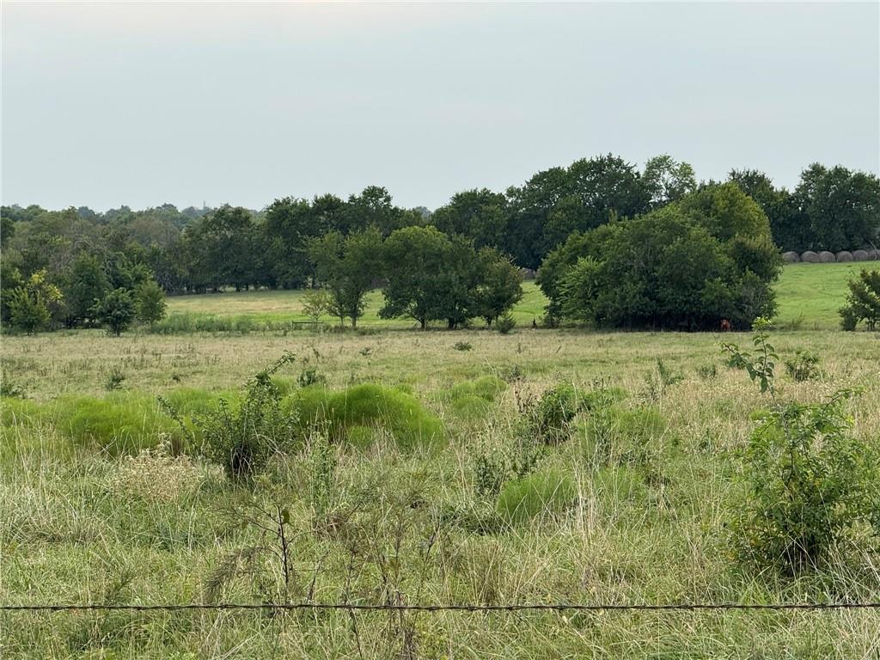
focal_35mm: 120
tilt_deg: -2.1
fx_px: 3051
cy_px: 330
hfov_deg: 16.4
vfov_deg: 12.3
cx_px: 440
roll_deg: -0.1
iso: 50
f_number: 2.8
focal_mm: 15.66
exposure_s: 1/638
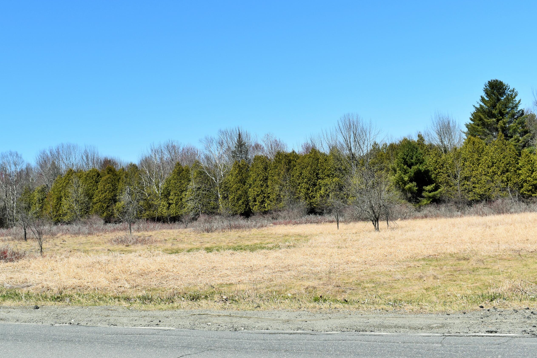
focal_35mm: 45
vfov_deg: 30.1
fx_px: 665
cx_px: 254
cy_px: 160
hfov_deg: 43.9
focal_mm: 25
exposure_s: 1/500
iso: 200
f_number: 10
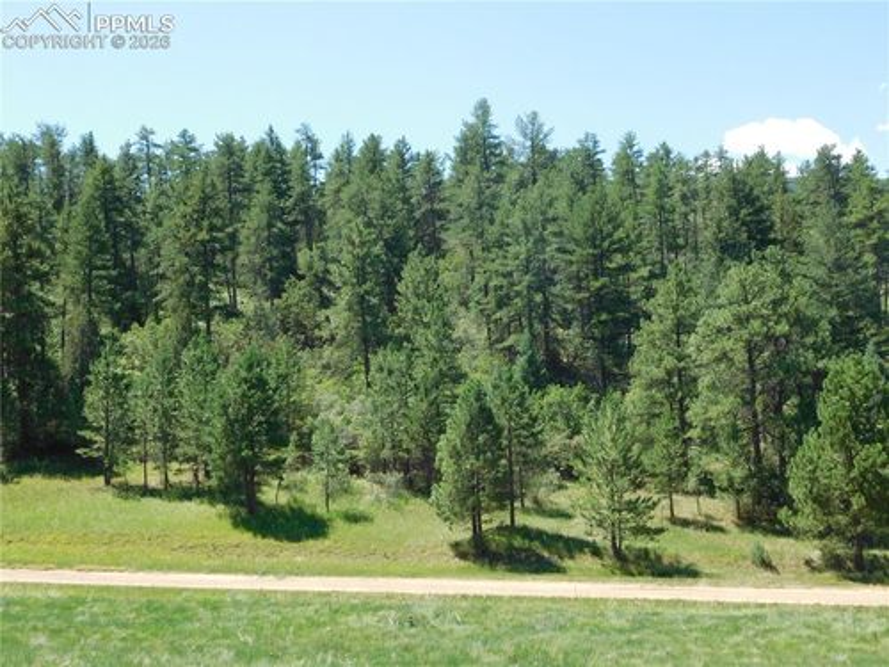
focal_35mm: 45
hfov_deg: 42.1
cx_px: 444
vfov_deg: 32.2
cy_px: 334
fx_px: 1156
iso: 125
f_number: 3.7
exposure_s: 1/500
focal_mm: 8
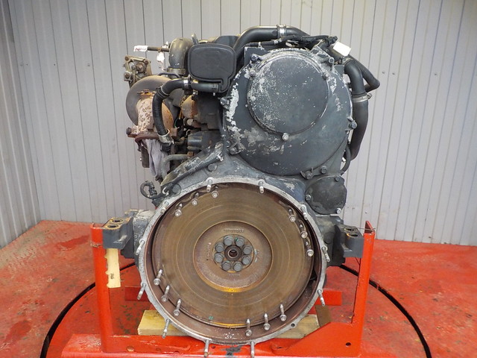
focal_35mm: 30
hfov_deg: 60.0
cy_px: 179
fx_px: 413
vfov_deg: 46.8
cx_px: 238
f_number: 3.3
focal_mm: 4.1
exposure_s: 1/30
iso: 360
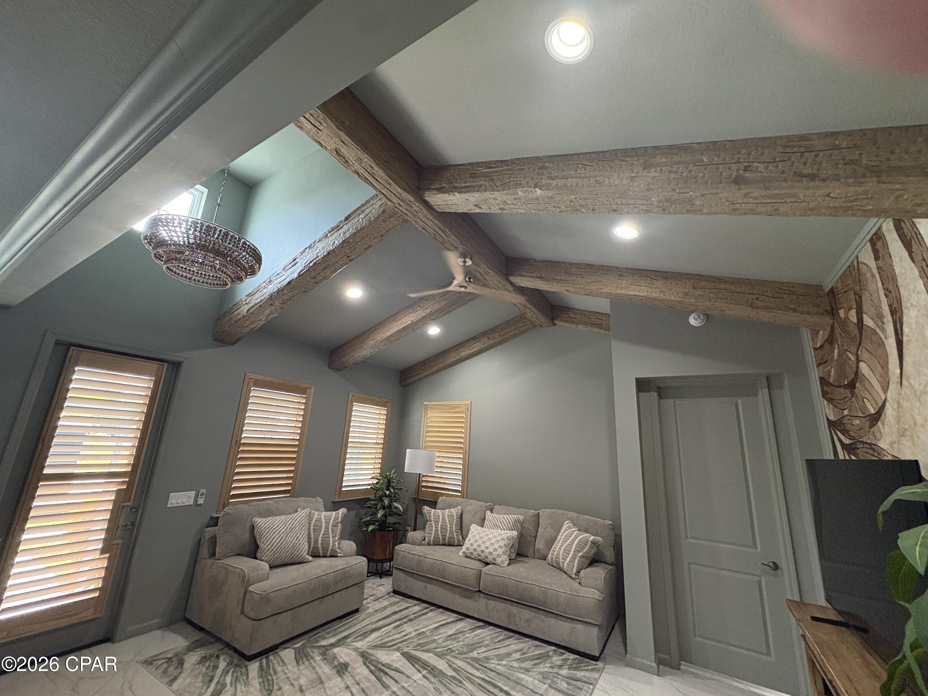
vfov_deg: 85.7
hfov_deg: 102.1
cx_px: 464
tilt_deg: +14.9
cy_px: 348
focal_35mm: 14
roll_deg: -2.8
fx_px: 375
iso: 320
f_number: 2.2
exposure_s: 1/60
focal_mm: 2.22
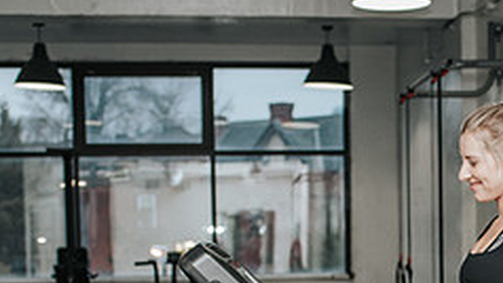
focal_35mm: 99
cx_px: 448
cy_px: 364
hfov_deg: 21.1
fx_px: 1321
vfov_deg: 11.9
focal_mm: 35
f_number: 3.2
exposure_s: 1/200
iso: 800
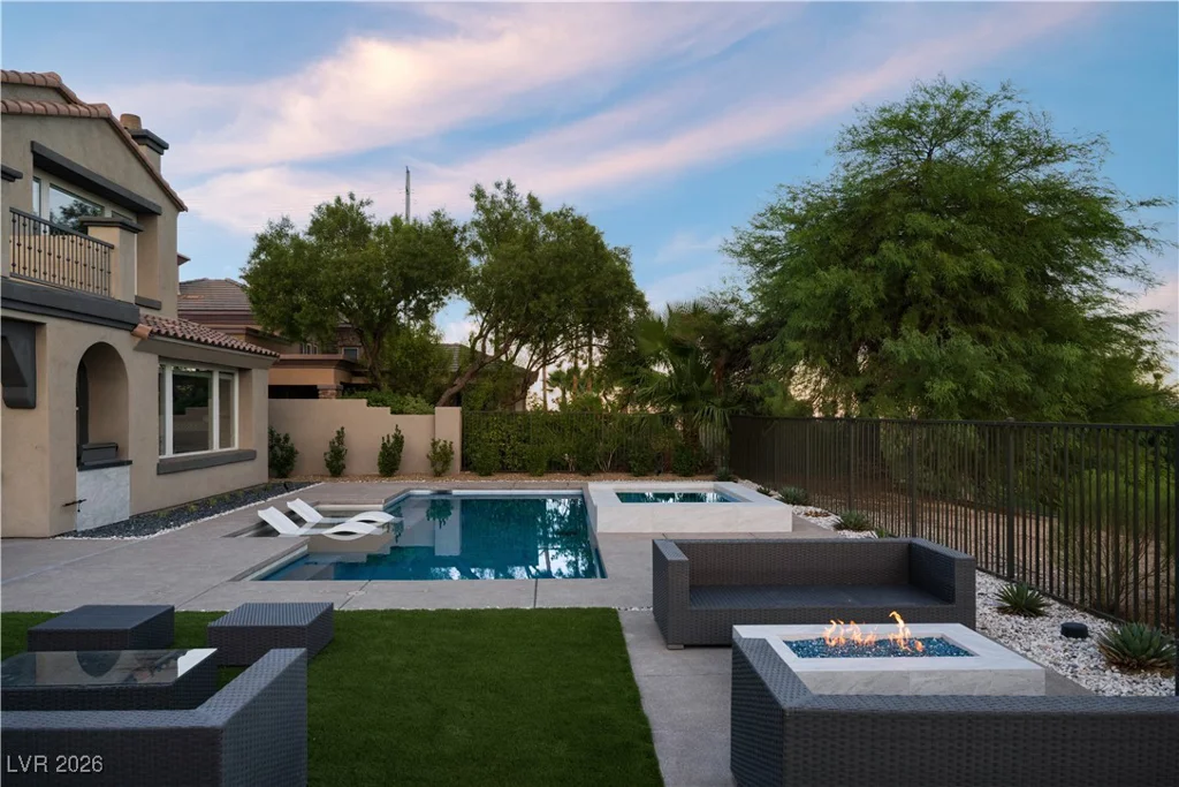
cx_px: 590
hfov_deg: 73.7
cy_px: 394
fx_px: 786
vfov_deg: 53.1
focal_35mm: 24
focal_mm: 24
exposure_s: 1/640
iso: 1250
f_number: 5.6
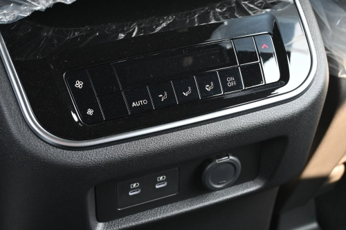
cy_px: 115
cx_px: 173
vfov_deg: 22.1
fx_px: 591
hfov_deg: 32.6
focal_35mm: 62
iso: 1000
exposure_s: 1/125
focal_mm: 41
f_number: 5.6
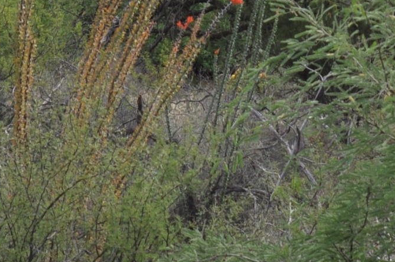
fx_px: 3300
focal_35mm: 301
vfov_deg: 4.5
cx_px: 300
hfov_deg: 6.8
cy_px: -84
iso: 200
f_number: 9
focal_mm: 45
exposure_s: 1/200
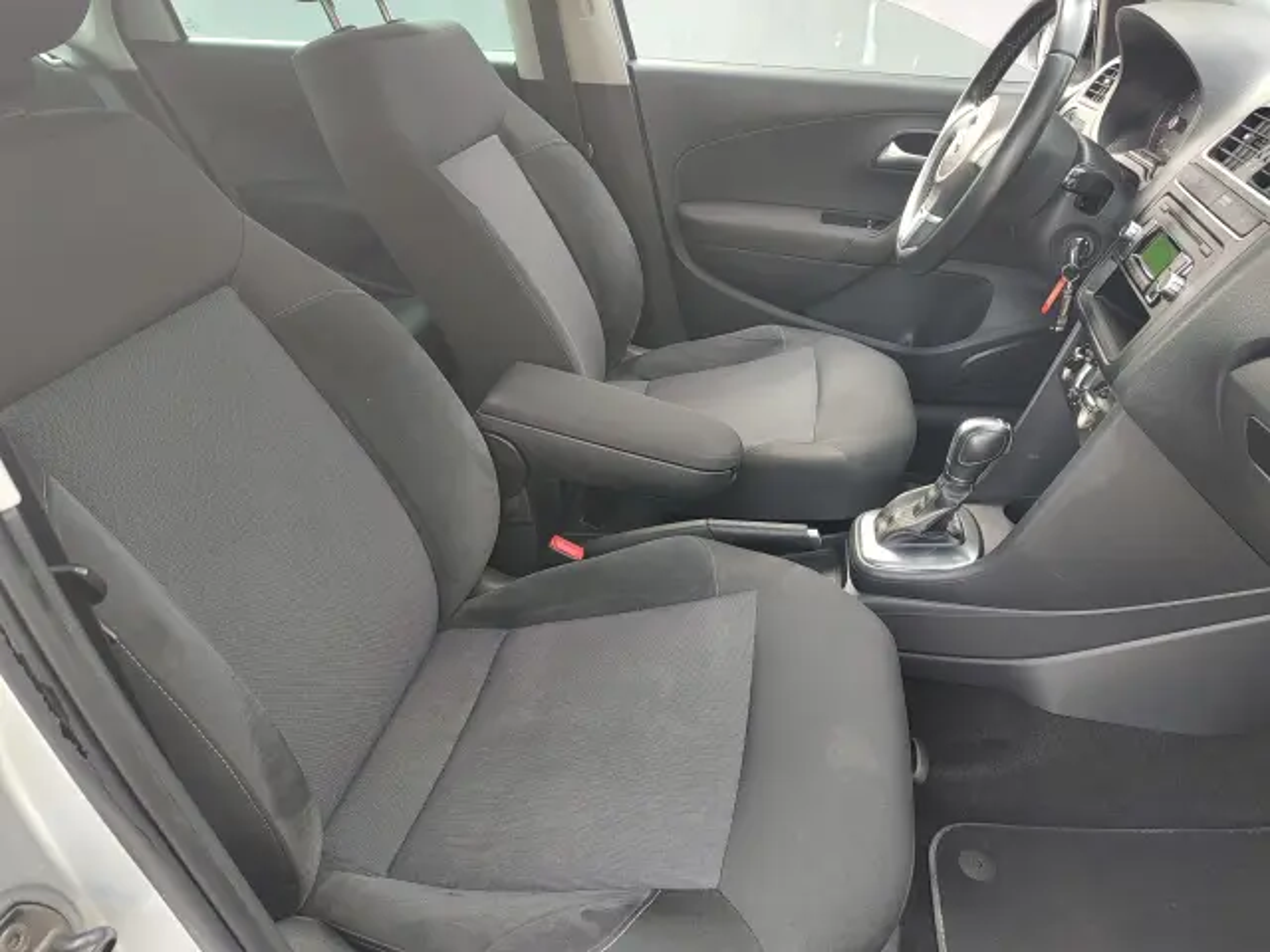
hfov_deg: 73.9
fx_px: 844
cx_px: 635
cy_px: 476
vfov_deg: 58.9
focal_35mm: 23
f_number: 1.8
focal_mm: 5.56
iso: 200
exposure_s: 1/100
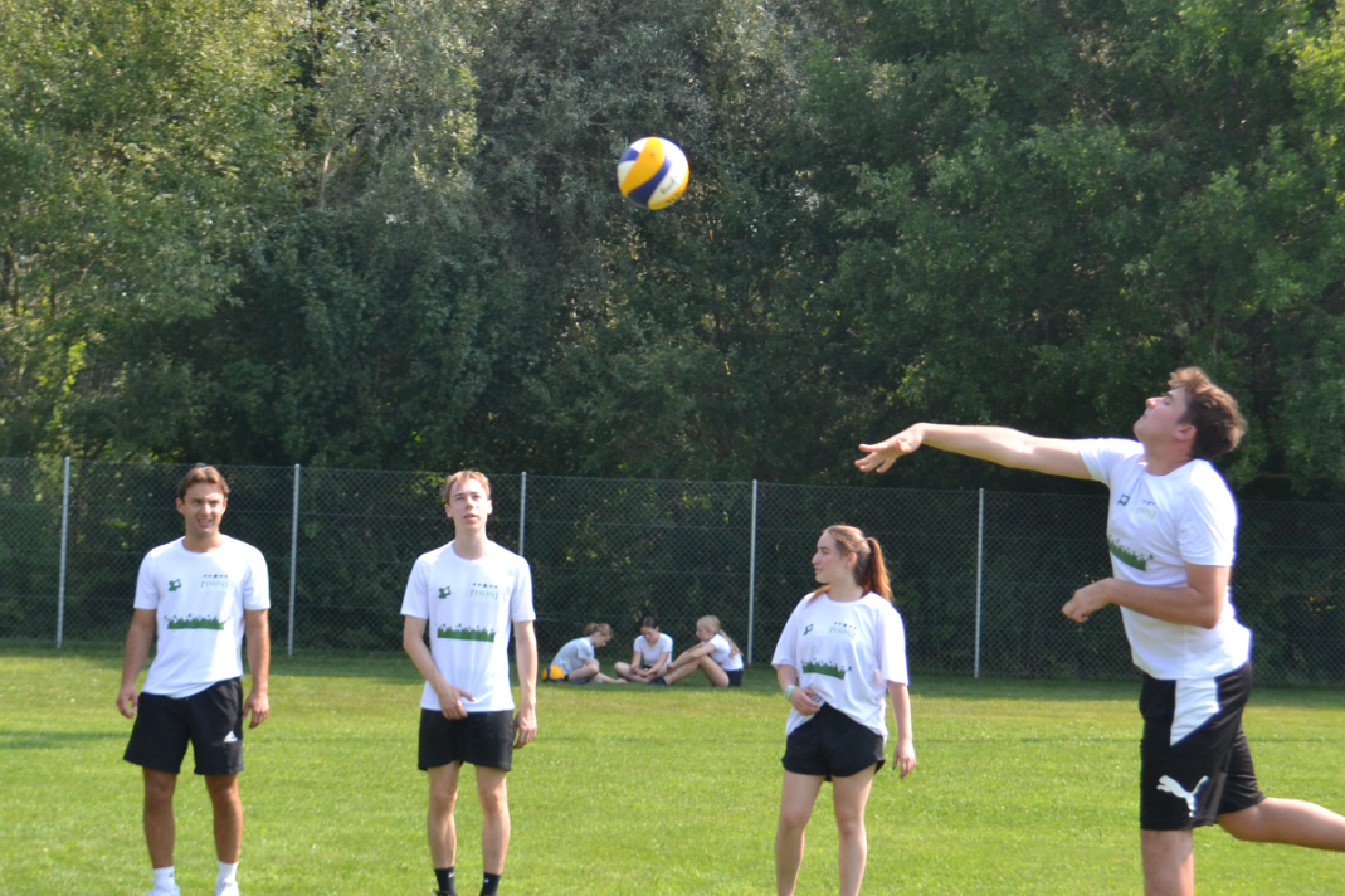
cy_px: 367
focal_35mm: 92
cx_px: 717
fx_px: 3436
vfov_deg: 14.8
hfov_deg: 22.1
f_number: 4.8
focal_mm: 32
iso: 400
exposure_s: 1/800
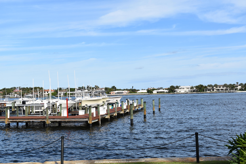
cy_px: 82
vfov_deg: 29.9
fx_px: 307
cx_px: 123
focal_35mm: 45
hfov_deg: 43.6
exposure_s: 1/320
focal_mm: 30
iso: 100
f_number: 9
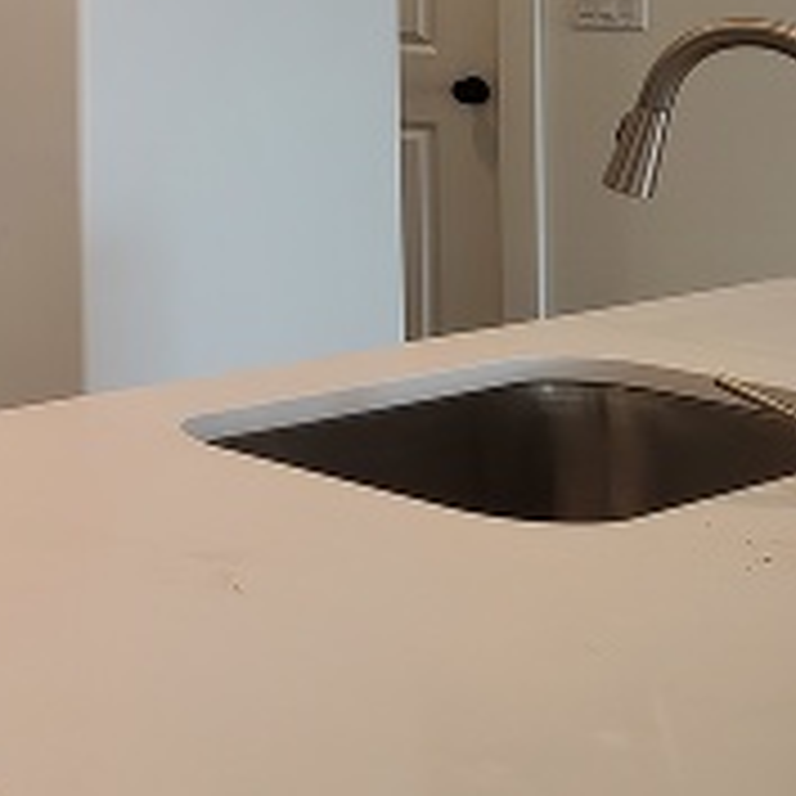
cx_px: -639
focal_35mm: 80
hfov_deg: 17.5
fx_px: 2081
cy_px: -126
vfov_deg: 20.4
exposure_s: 1/59
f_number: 1.8
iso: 40
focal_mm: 7
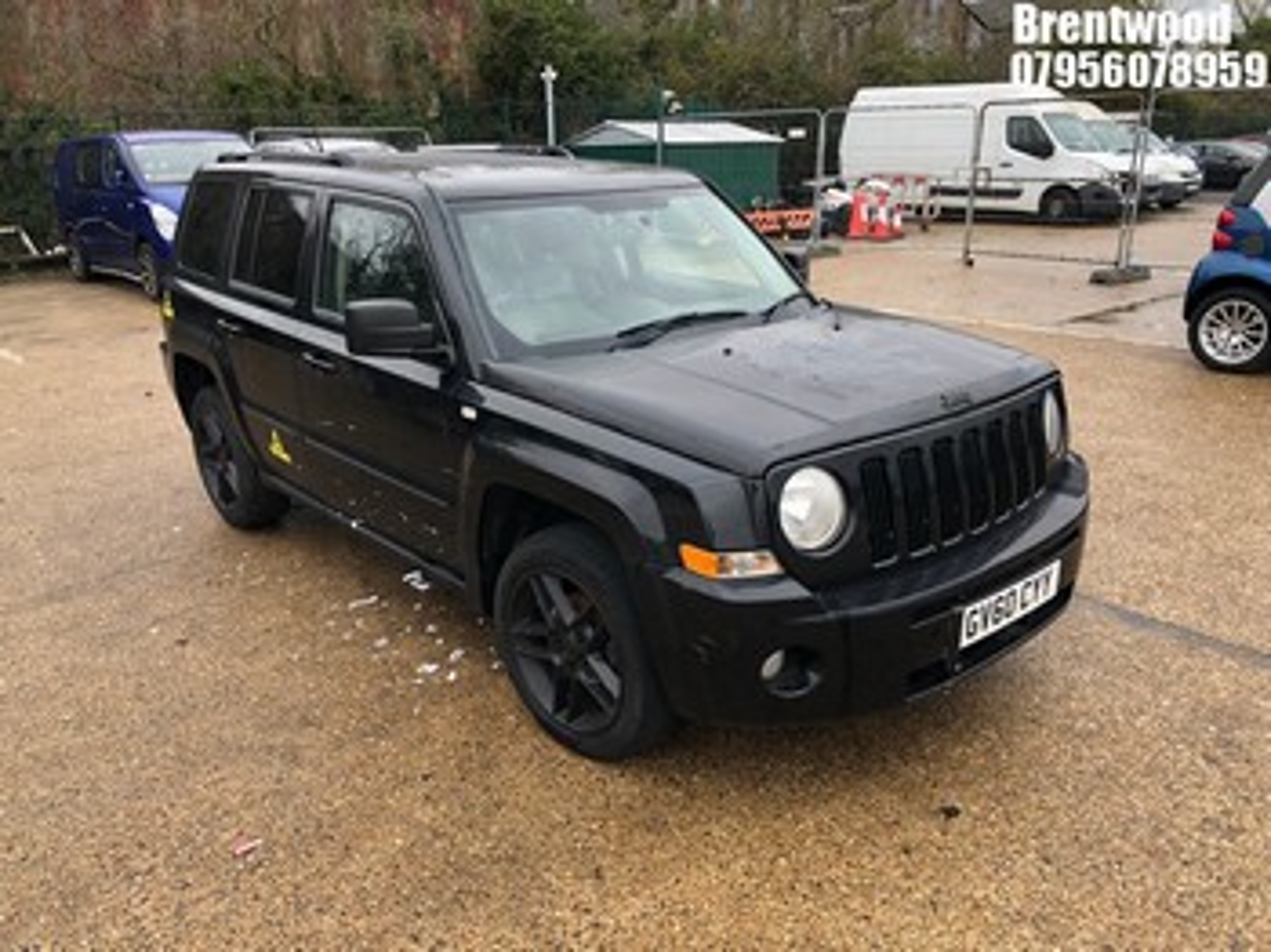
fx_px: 1027
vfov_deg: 49.7
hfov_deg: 63.5
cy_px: 476
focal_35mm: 28
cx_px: 636
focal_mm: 4
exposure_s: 1/120
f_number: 1.8
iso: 64
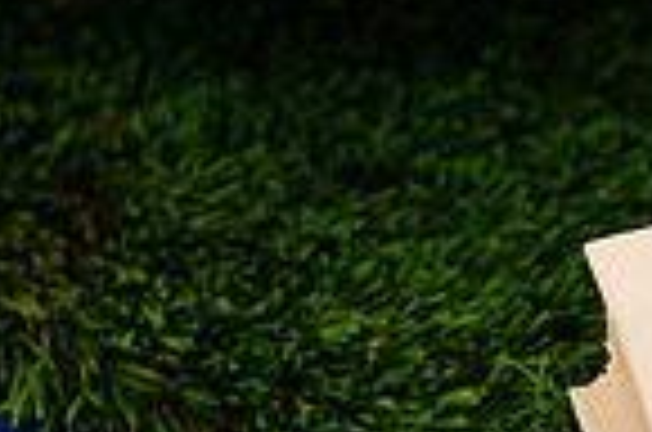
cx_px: 1142
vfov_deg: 7.1
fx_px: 3470
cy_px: 333
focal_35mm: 192
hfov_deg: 10.2
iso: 400
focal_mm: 48
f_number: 4
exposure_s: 1/200
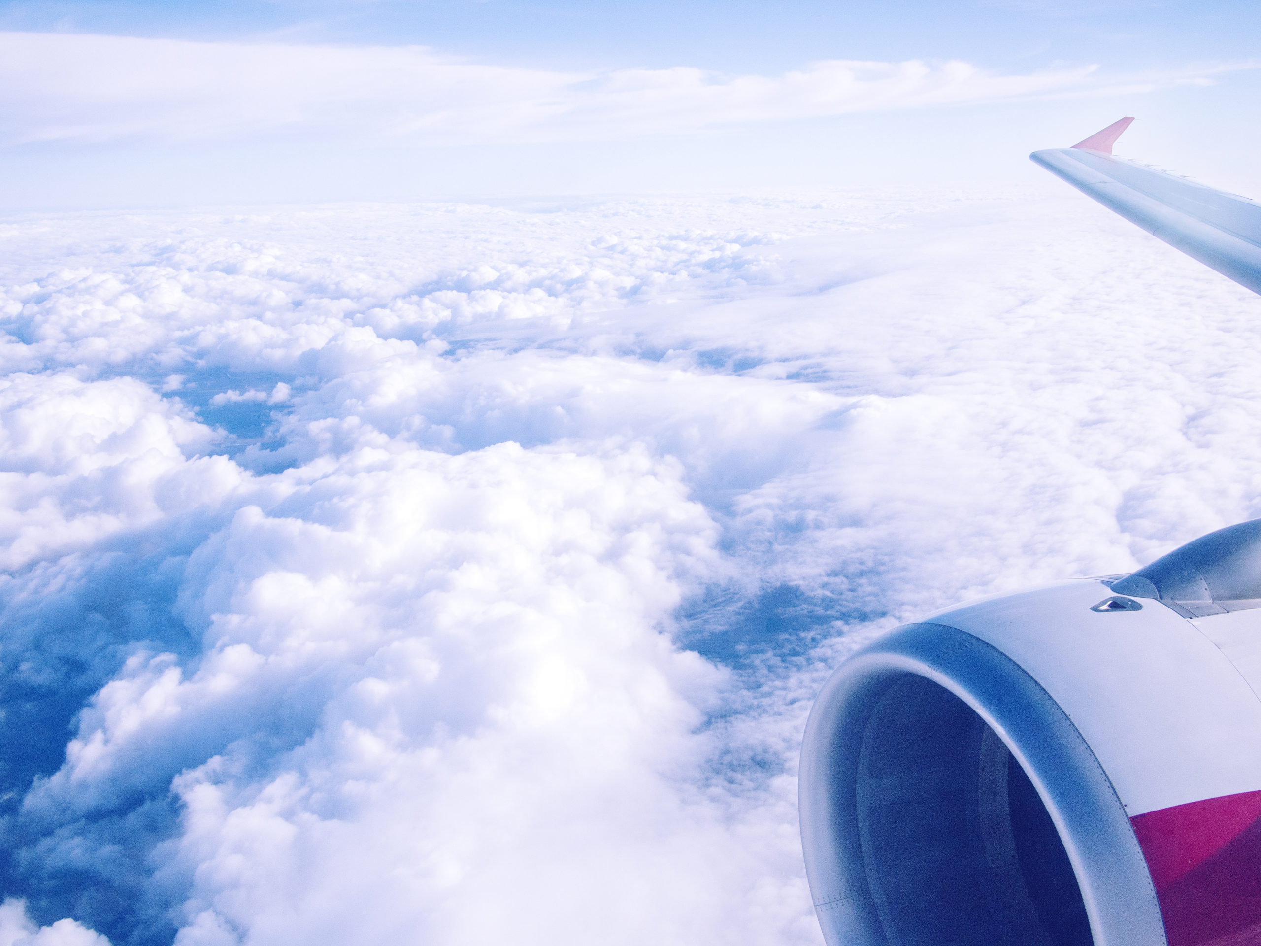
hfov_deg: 46.8
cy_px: 473
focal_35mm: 40
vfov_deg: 36.0
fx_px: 1457
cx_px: 630
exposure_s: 1/500
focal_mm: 20
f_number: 10
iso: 200
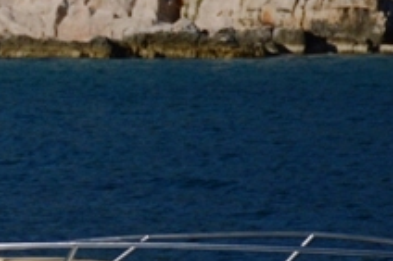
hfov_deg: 5.2
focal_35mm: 395
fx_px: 4309
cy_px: 339
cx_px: -204
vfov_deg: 3.5
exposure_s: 1/4000
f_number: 5
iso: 160
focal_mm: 62
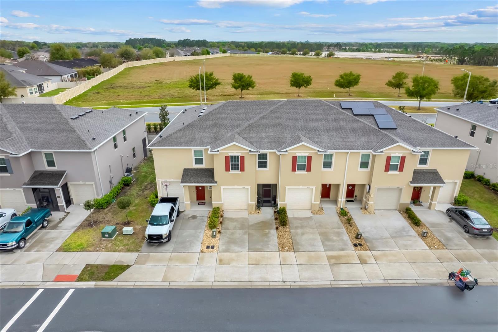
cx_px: 249
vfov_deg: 57.2
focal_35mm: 22
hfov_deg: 78.6
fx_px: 304
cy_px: 166
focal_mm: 8.38
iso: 120
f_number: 2.8
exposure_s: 1/180
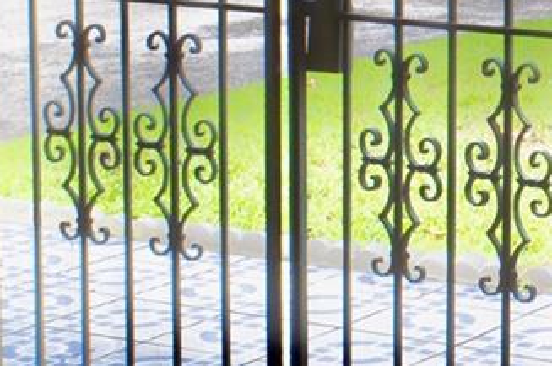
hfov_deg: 15.4
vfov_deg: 10.2
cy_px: -82
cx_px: 500
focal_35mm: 132
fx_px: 2021
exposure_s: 1/40
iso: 100
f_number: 8
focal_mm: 18
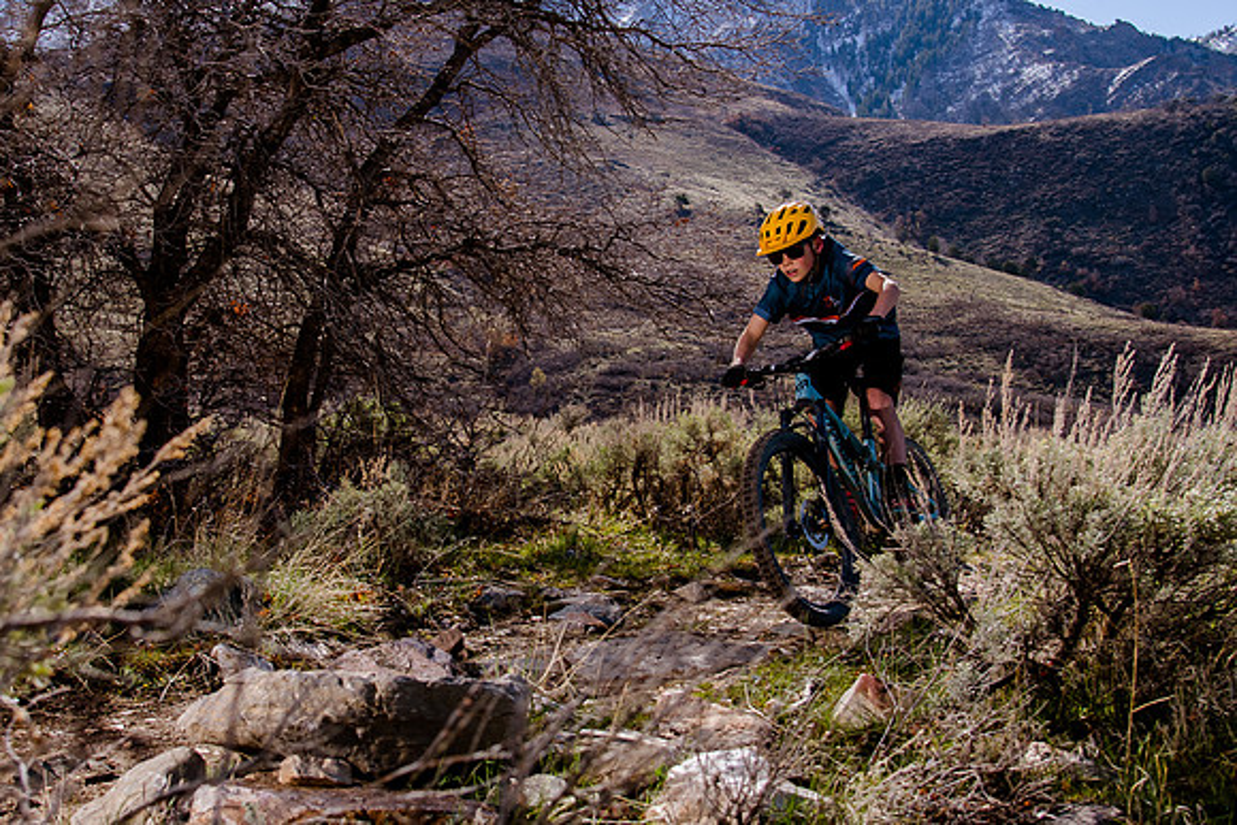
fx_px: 1725
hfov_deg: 39.2
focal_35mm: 50
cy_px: 381
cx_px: 473
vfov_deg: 26.9
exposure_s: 1/640
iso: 160
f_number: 6.3
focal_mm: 30
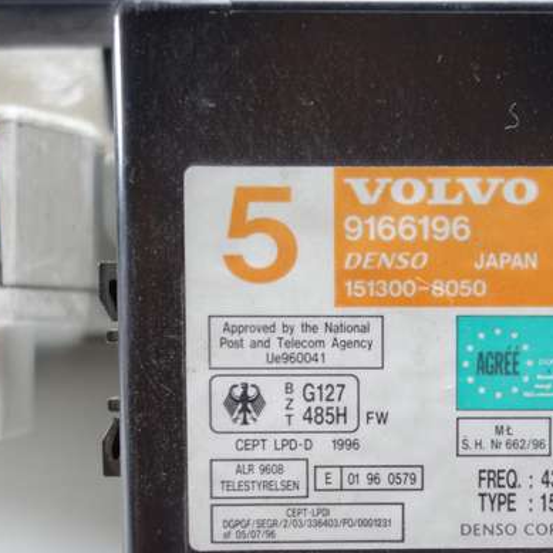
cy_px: 361
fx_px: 940
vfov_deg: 32.6
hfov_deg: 32.2
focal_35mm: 52
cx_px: 414
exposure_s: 1/40
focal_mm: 11.6
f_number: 2.2
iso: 200
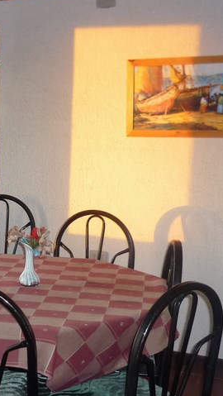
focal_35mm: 60
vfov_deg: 34.9
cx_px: -17
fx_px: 630
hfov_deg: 19.3
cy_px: 215
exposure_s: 1/30
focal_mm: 5.5
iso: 200
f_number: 2.8
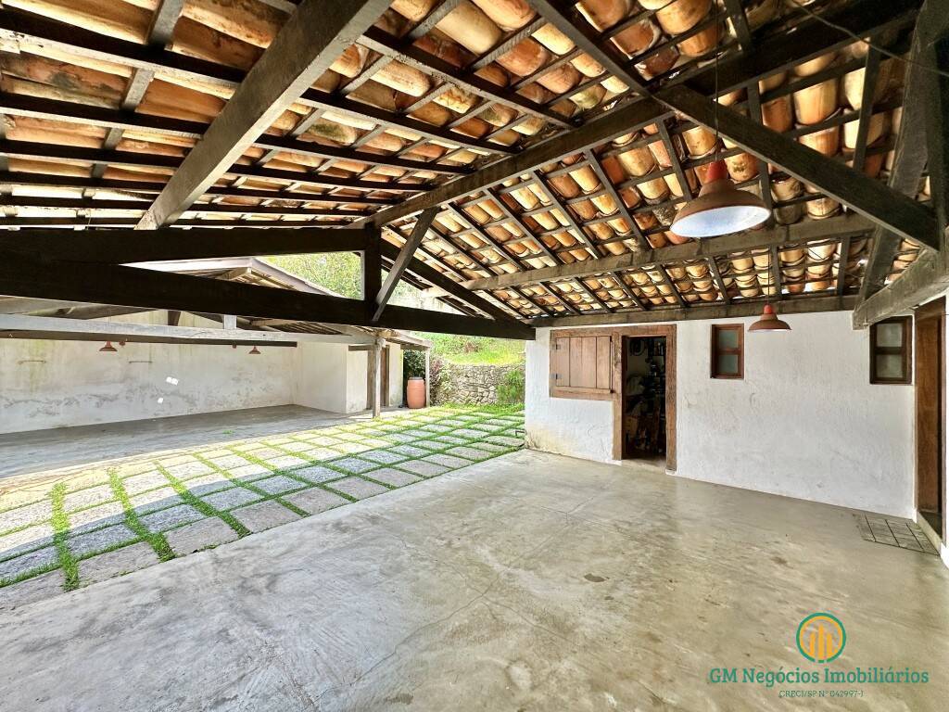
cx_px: 474
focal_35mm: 14
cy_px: 356
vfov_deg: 85.7
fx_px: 384
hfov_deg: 102.1
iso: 40
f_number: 2.2
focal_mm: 2.22
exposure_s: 1/120
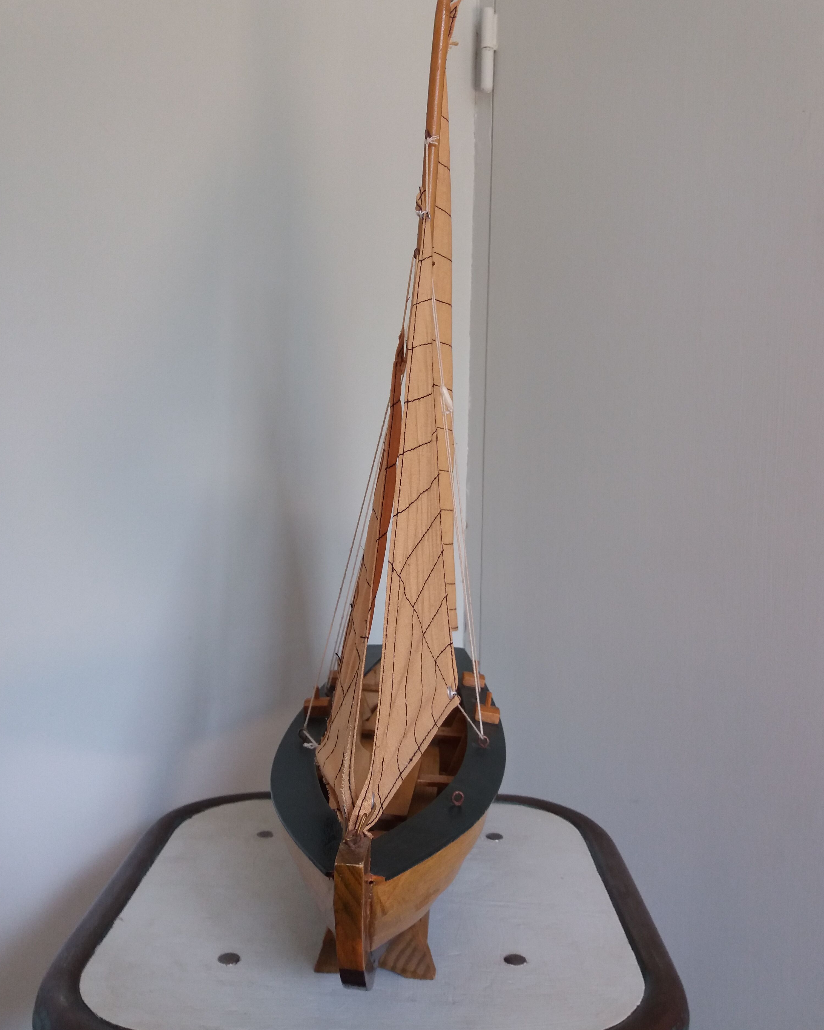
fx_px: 914
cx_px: 420
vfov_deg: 58.8
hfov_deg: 48.5
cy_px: 495
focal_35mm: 30
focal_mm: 3.7
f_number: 1.9
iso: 80
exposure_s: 1/50
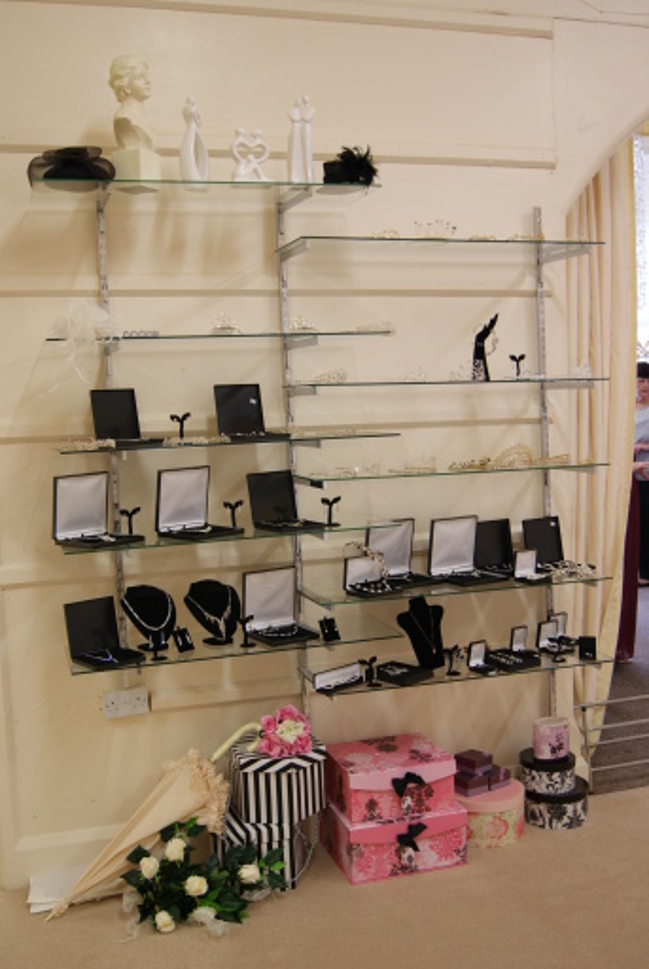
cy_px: 484
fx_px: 970
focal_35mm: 36
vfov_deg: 53.1
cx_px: 324
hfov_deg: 37.0
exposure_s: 1/40
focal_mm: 24
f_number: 4
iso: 250
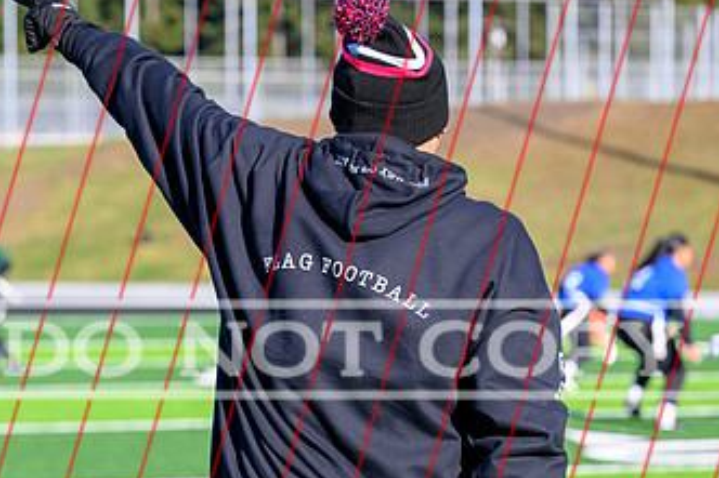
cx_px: 342
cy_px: 364
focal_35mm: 126
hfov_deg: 16.3
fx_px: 2515
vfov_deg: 10.8
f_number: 3.2
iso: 160
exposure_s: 1/1000
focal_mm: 70
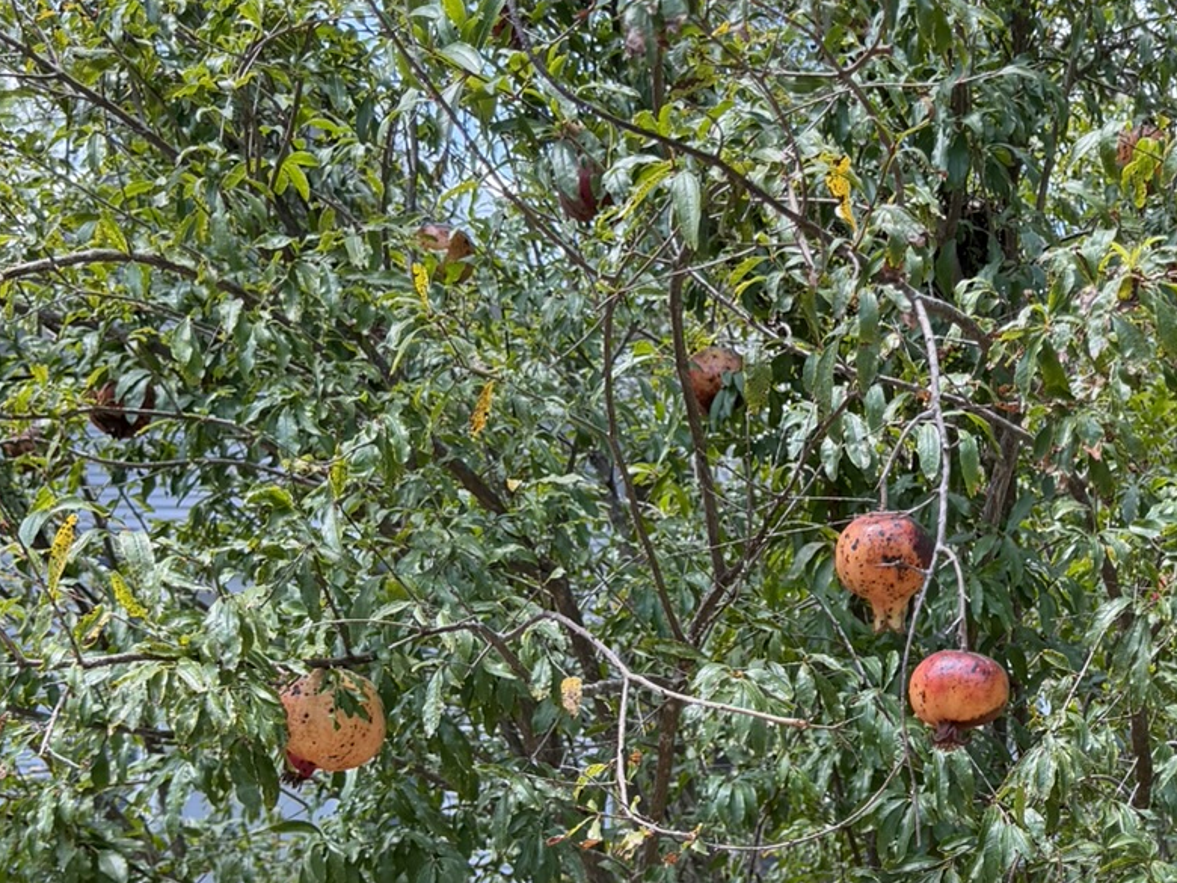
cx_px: 948
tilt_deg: +2.1
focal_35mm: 63
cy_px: 801
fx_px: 2142
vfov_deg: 22.7
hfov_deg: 30.0
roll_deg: -3.7
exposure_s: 1/473
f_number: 1.78
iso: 100
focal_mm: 6.76
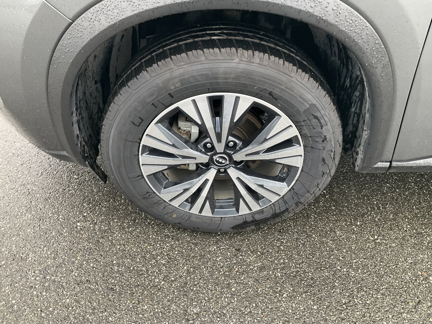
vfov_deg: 48.2
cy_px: 162
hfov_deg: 61.7
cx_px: 216
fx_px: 362
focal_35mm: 29
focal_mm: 3
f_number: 1.8
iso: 64
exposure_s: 1/80
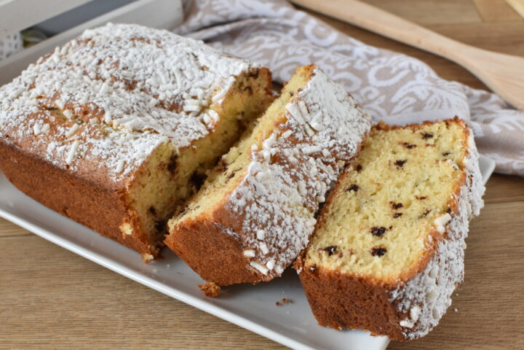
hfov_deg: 37.9
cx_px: 262
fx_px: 764
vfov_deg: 25.8
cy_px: 175
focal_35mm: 52
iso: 800
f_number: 5.6
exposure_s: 1/25
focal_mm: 35
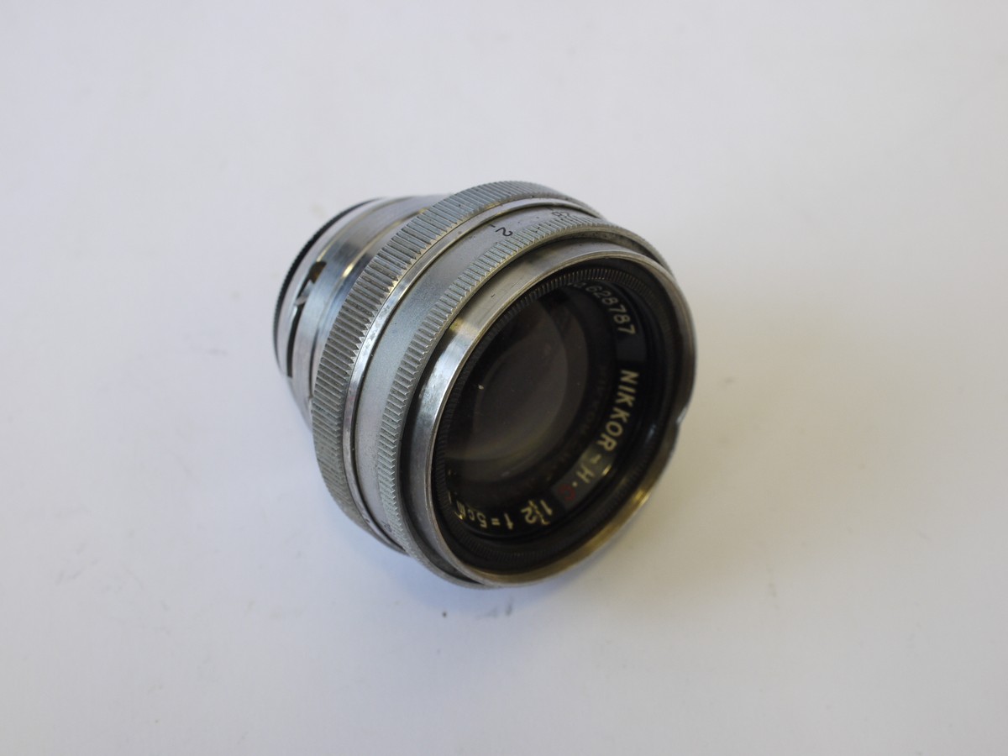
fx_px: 1747
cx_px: 504
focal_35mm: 60
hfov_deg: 32.2
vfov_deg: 24.4
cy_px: 378
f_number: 8
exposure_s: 1/30
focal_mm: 30
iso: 400
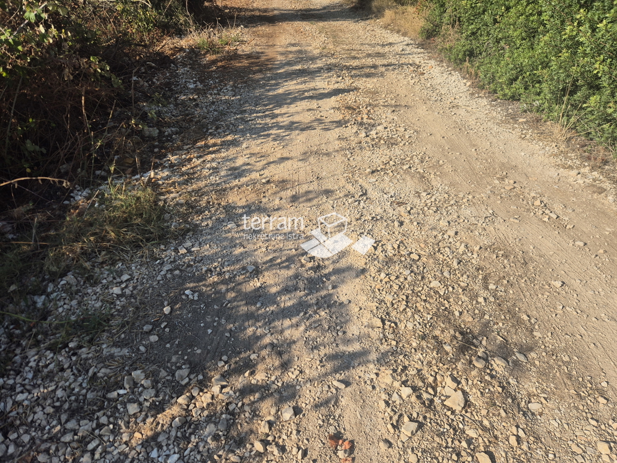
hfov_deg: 73.9
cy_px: 232
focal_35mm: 23
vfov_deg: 58.9
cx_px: 308
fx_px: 410
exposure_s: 1/1864
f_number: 1.8
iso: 25
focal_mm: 5.4
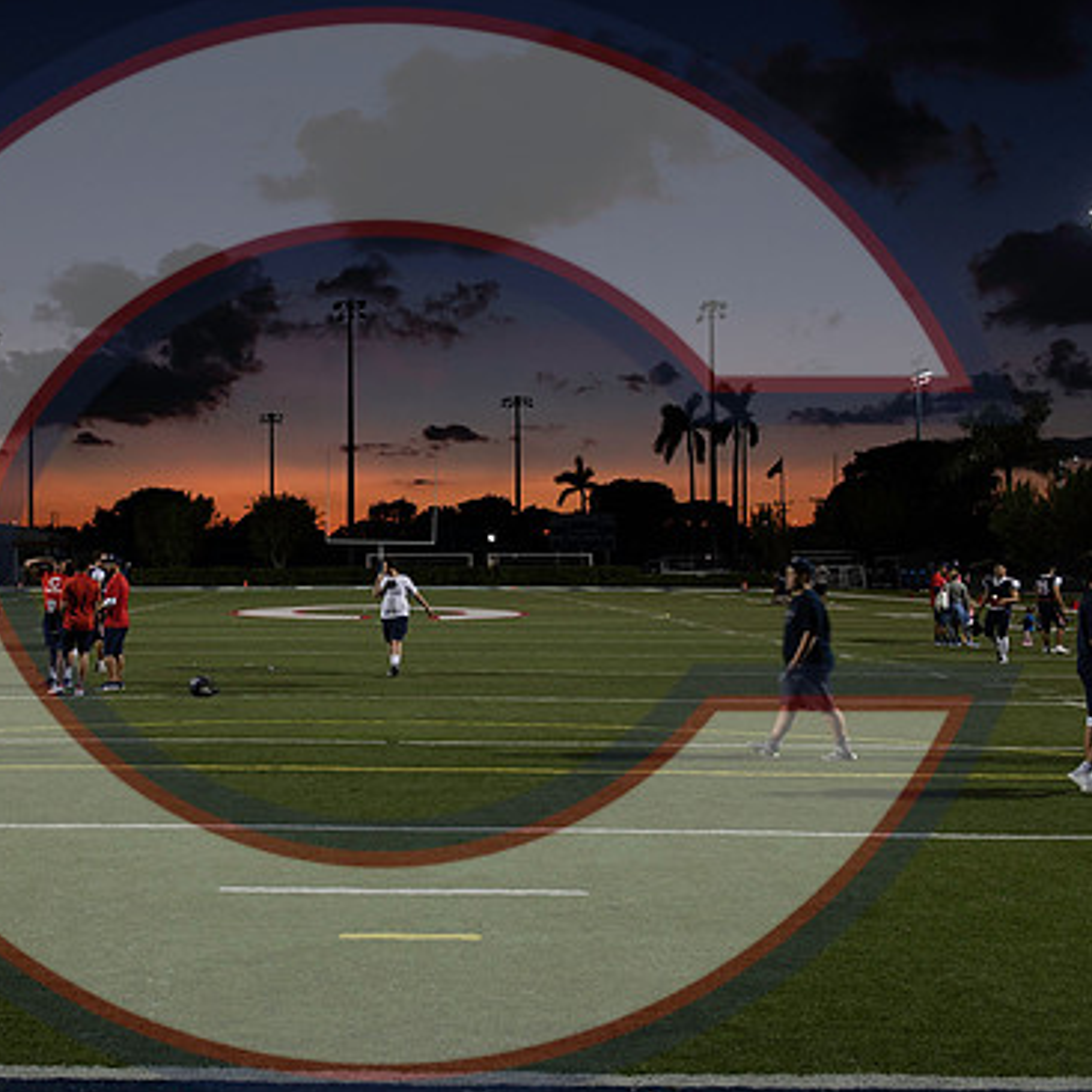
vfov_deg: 39.2
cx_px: 369
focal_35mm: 43
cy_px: 543
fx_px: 1535
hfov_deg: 38.7
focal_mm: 32
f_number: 4.5
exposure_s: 1/30
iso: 320
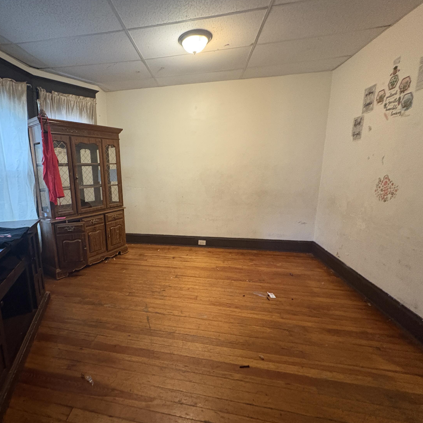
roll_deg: +1.8
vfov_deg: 84.0
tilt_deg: -10.5
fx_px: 235
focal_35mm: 17
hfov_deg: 82.2
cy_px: 213
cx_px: 155
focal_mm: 2.22
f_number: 2.2
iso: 800
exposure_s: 1/40
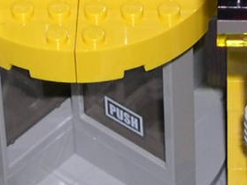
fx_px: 2769
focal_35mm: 388
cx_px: 55
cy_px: -13
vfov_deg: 3.8
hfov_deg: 5.1
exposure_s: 1/60
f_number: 3.7
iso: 100
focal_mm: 14.2
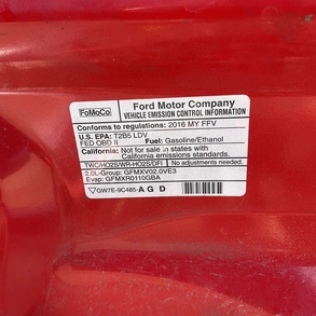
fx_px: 361
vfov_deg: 47.2
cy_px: 160
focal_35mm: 35
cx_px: 150
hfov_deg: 47.2
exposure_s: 1/142
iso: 20
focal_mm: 3
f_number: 1.8
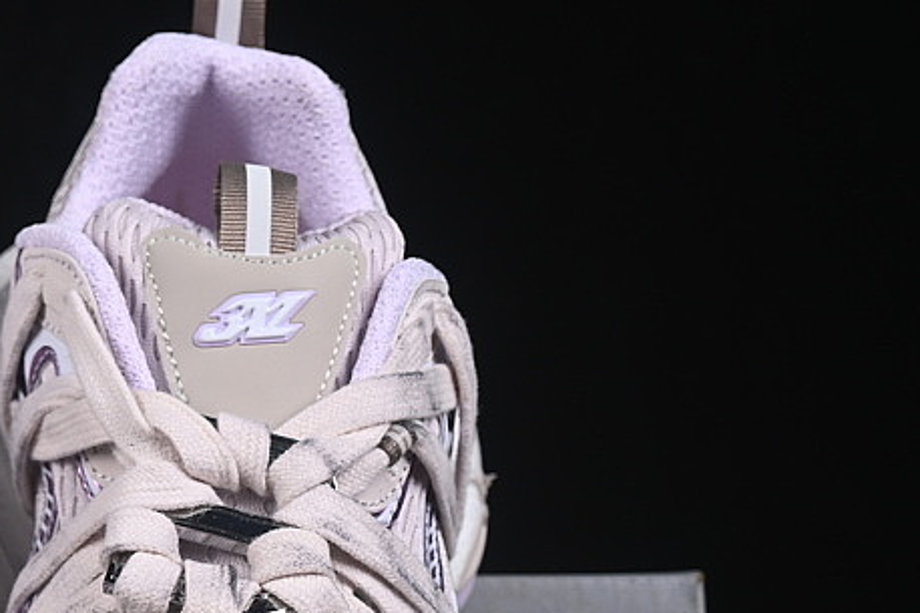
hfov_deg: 11.4
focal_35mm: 177
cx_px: -96
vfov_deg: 7.7
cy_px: 707
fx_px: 4521
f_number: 8
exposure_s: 1/80
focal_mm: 50
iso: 160
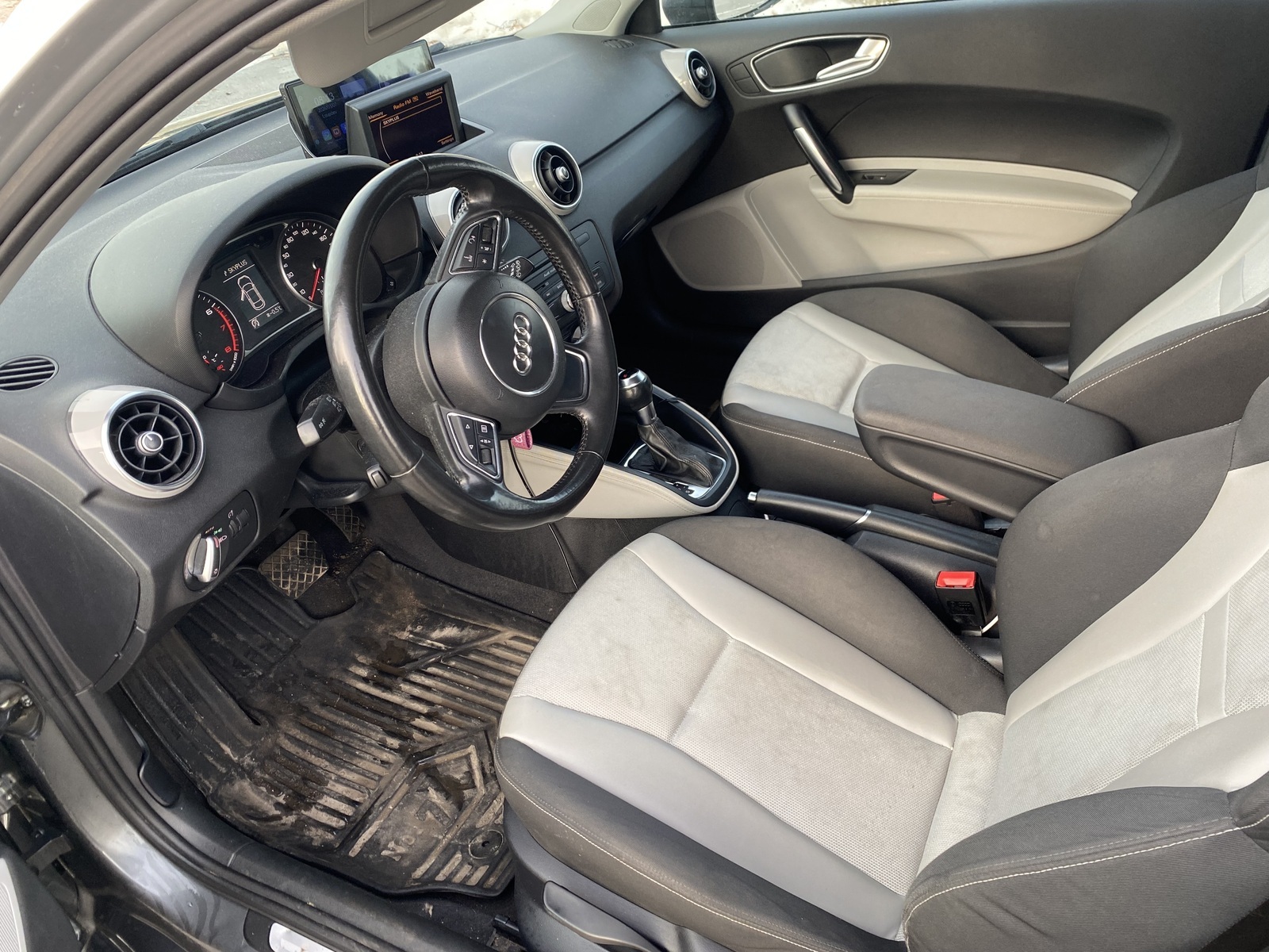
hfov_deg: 67.3
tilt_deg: -34.8
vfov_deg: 53.1
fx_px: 953
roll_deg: +7.7
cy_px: 476
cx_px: 634
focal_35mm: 26
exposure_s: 1/121
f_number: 1.8
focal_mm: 4.25
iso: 100
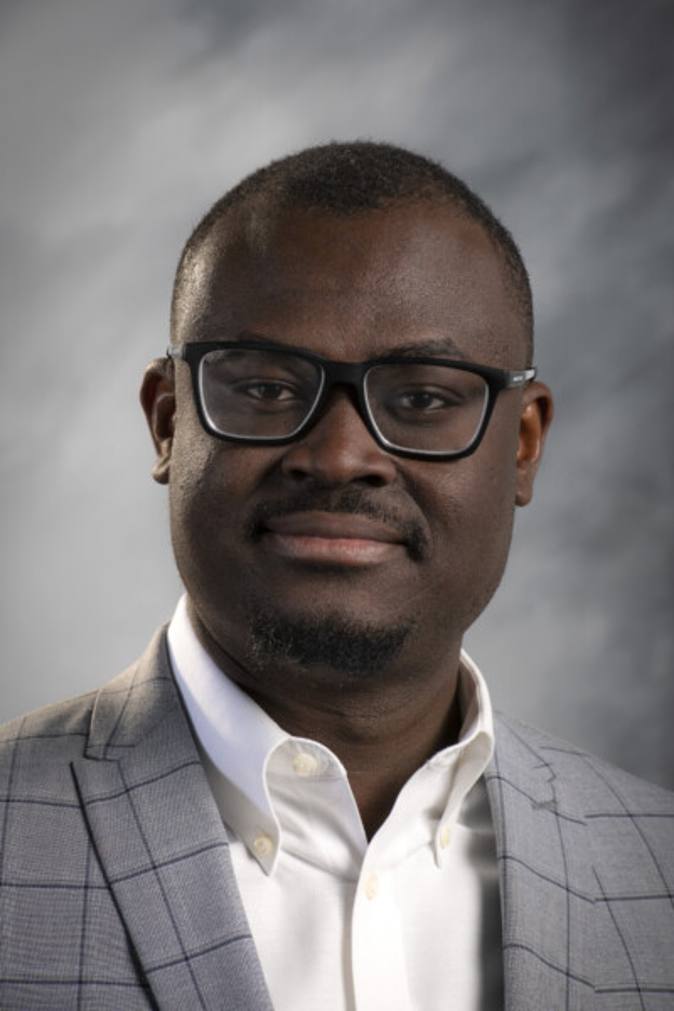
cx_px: 337
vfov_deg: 10.3
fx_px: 5616
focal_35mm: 200
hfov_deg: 6.9
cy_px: 506
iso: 125
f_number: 11
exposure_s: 1/200
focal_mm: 200
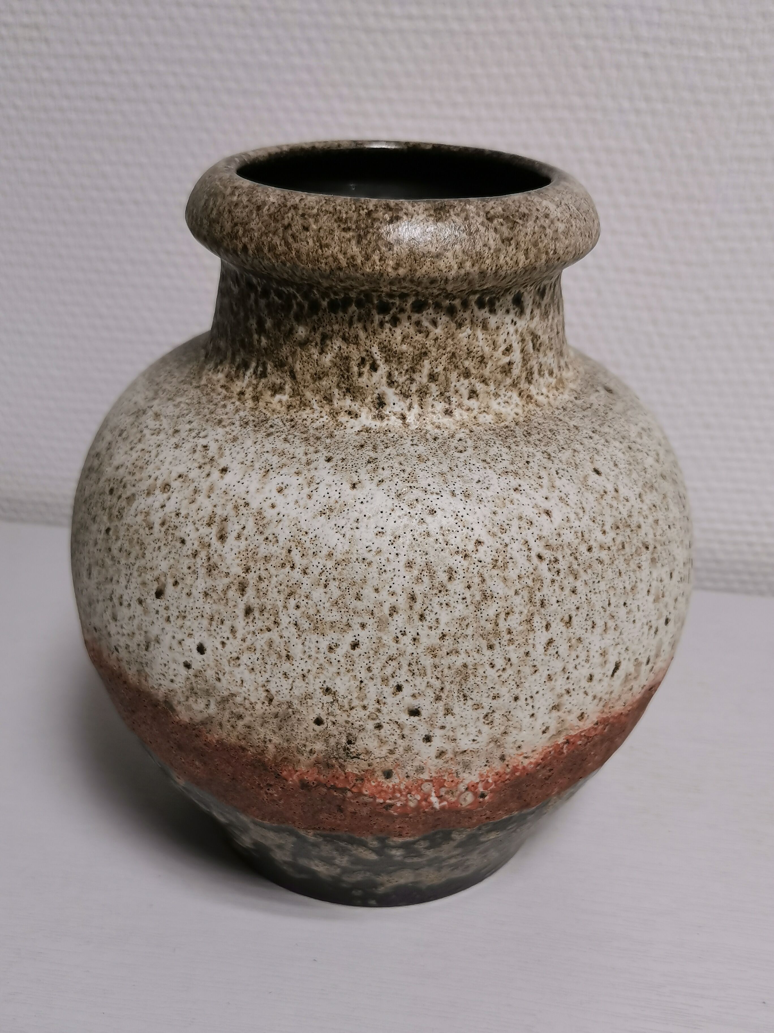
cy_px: 516
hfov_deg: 39.7
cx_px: 387
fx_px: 1073
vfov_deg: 51.4
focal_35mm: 36
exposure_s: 1/100
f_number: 1.8
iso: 160
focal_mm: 5.58
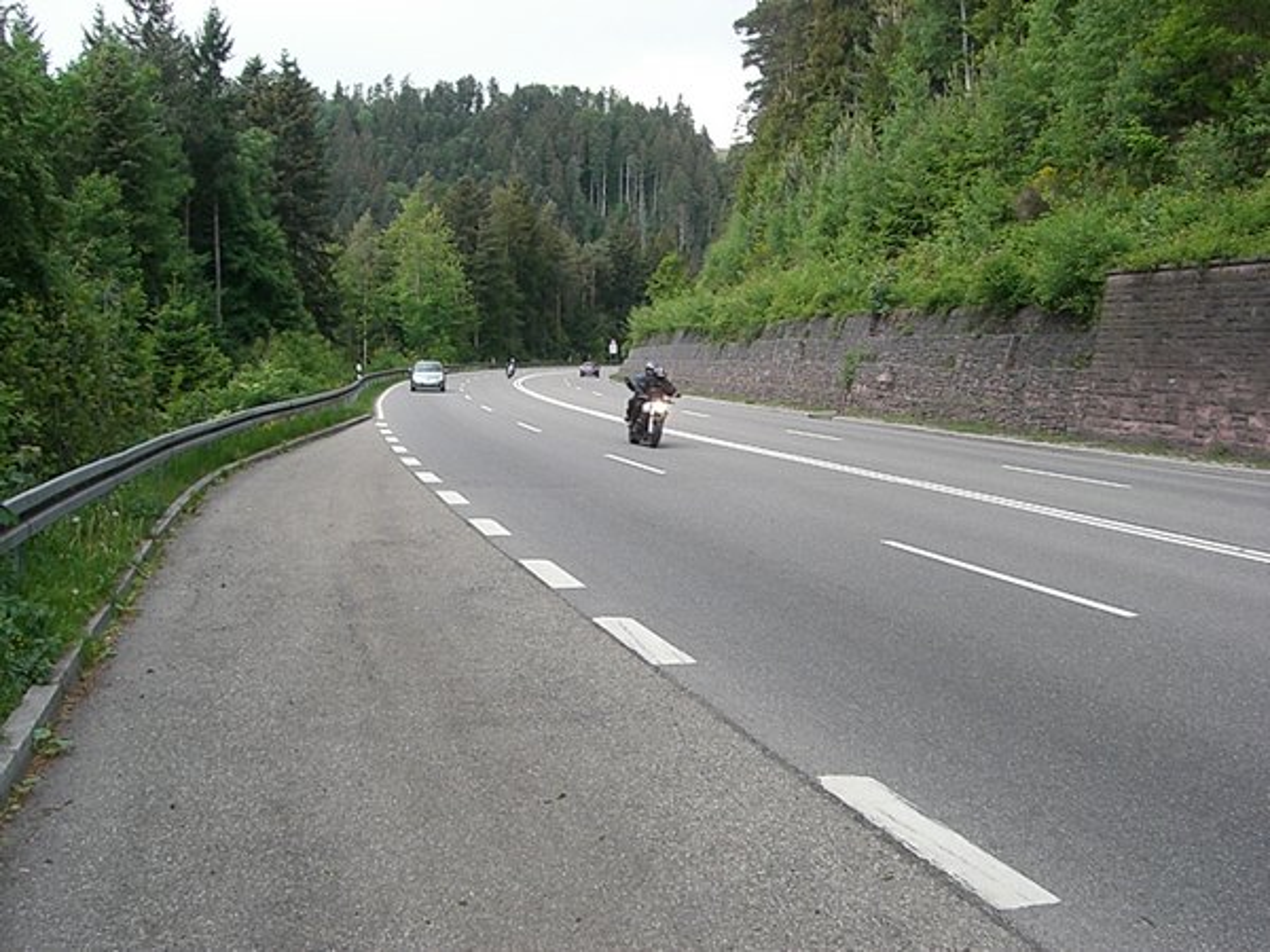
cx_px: 635
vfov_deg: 37.7
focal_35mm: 38
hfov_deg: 49.0
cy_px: 476
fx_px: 1394
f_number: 4.3
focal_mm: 6.2
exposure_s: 1/250
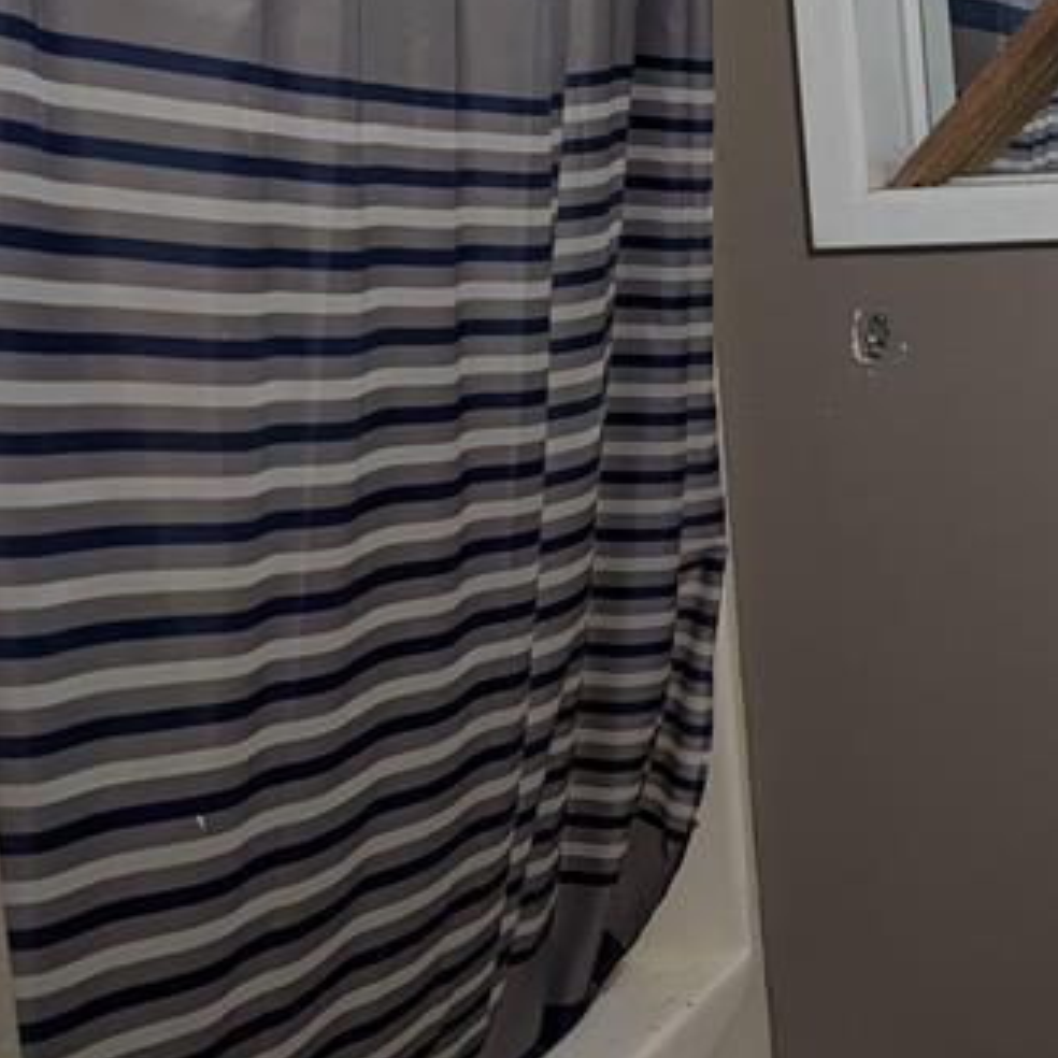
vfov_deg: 26.0
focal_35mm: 66
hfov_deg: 22.8
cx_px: 1429
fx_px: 2282
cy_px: 394
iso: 24
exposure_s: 1/30
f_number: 1.68
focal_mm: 6.9
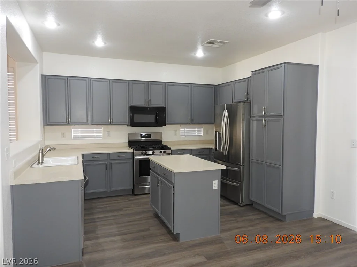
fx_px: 248
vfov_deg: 56.8
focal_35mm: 24
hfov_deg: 71.6
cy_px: 134
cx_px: 178
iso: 200
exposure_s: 1/30
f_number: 3.3
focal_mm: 4.3
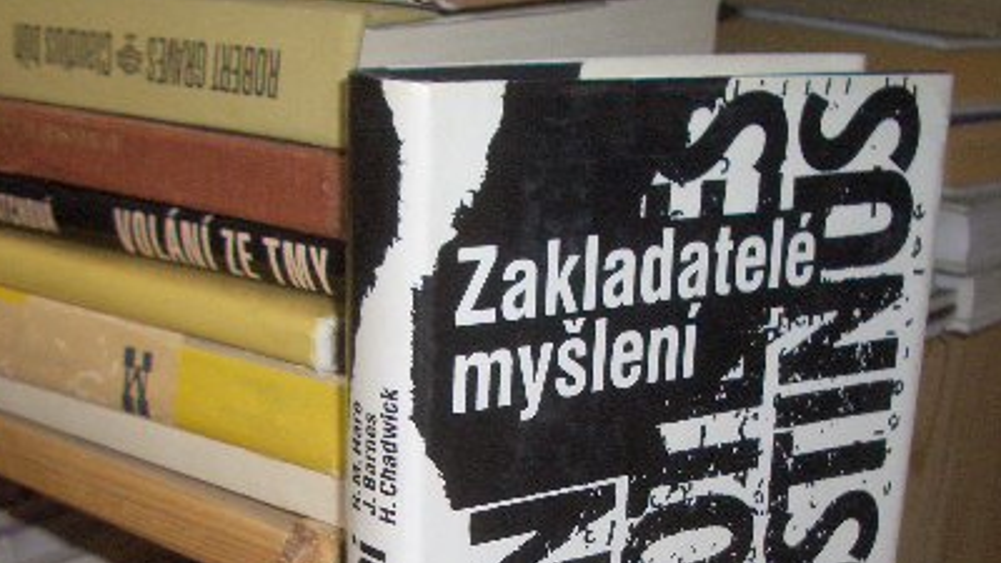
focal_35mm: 61
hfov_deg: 34.3
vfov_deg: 19.2
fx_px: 1619
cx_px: 526
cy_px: 558
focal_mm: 5.8
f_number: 2.6
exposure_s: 1/60
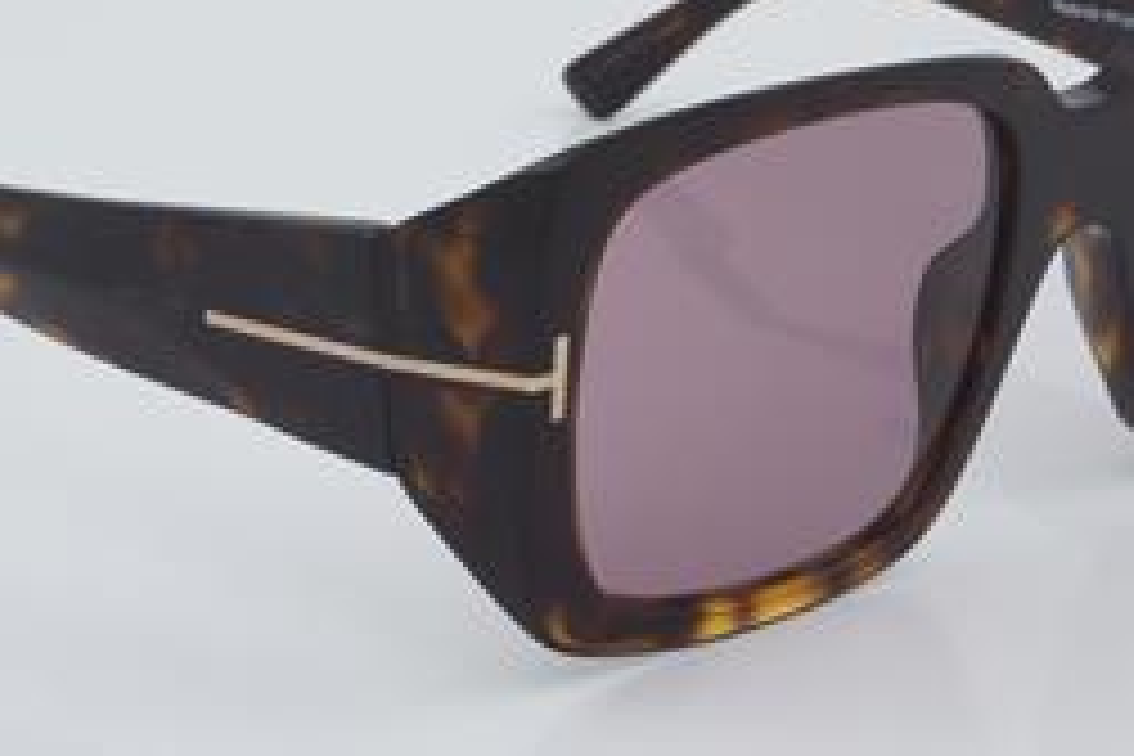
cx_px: 608
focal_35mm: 119
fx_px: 3748
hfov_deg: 17.2
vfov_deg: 11.5
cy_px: 297
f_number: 32
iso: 100
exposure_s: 1/3
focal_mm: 50
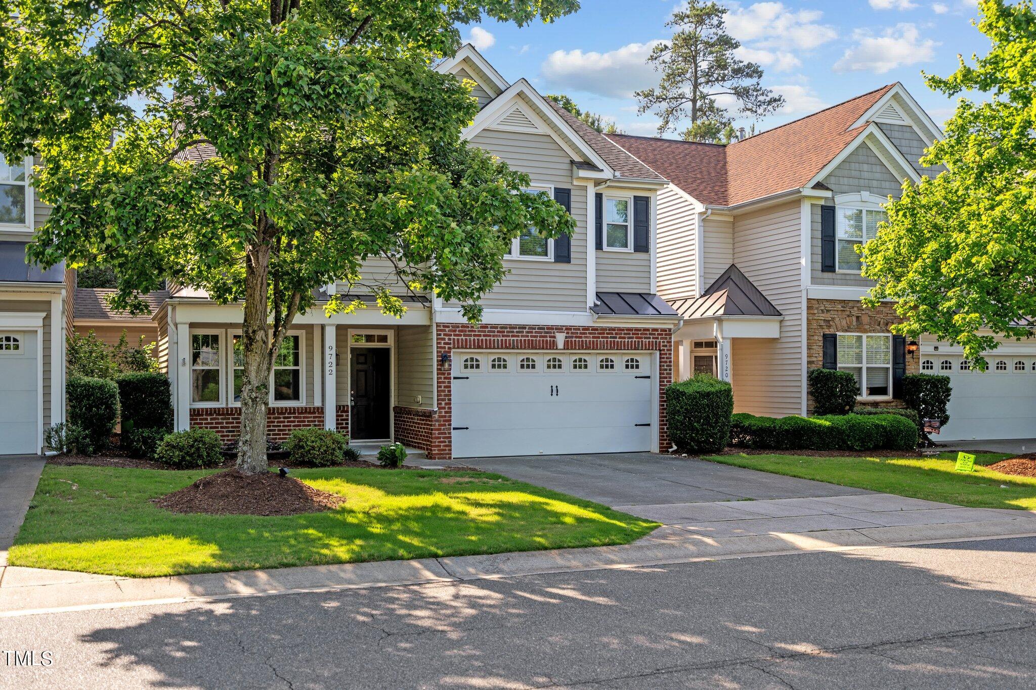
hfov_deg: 54.4
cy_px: 345
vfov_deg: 37.8
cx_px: 518
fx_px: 1007
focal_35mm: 35
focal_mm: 35
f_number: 4
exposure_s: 1/60
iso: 125
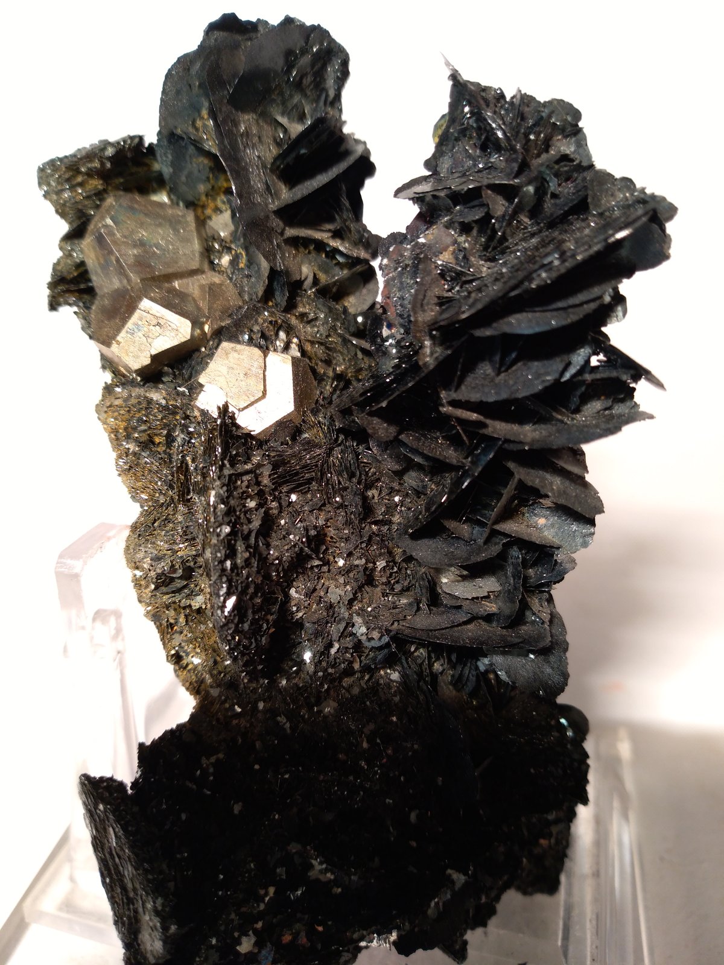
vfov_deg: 67.3
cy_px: 482
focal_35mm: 26
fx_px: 725
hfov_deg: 53.1
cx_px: 362
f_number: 2
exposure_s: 1/50
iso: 101
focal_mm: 3.54
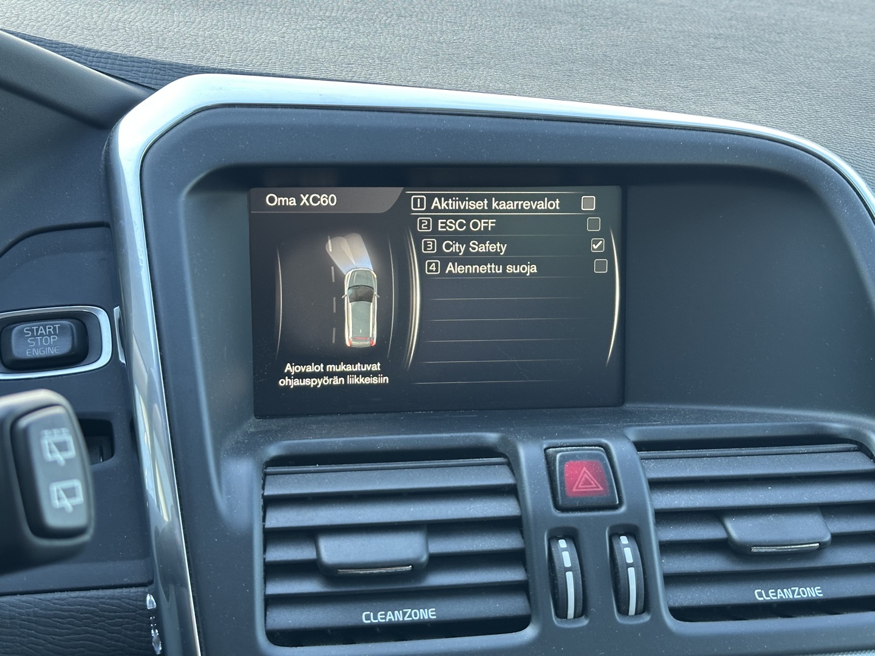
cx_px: 438
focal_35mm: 48
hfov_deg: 39.7
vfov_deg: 30.3
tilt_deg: -18.6
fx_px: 1213
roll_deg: -0.7
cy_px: 328
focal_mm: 6.86
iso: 80
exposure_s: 1/67
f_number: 1.78
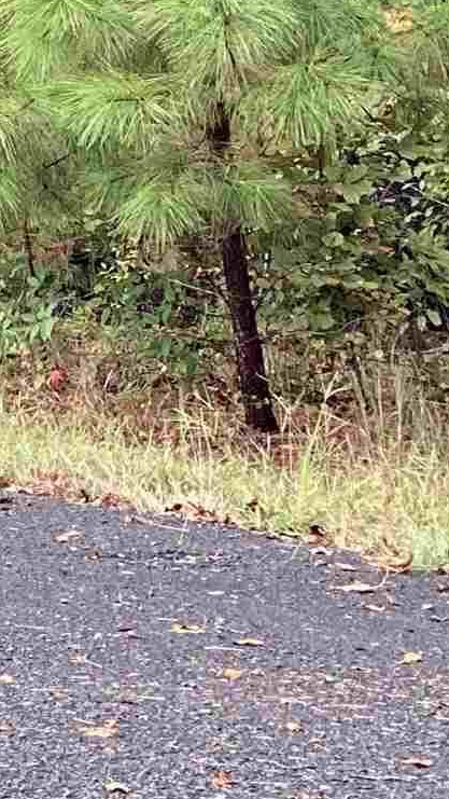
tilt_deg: +1.2
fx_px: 4972
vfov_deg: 9.0
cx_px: -966
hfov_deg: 4.9
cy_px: -316
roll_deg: +3.9
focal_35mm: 235
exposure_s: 1/122
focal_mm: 6
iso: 20
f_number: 2
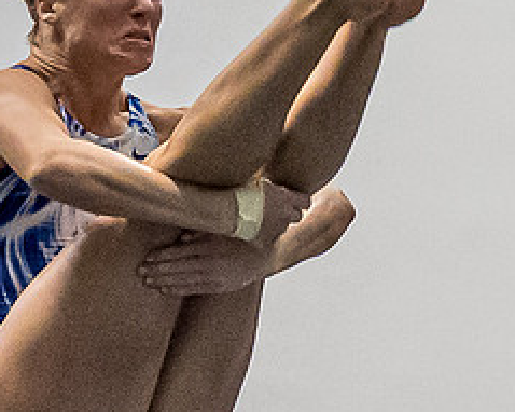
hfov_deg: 1.7
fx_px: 16988
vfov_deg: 1.4
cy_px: 211
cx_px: 304
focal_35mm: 1115
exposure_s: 1/1600
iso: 4000
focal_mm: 90
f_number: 2.8
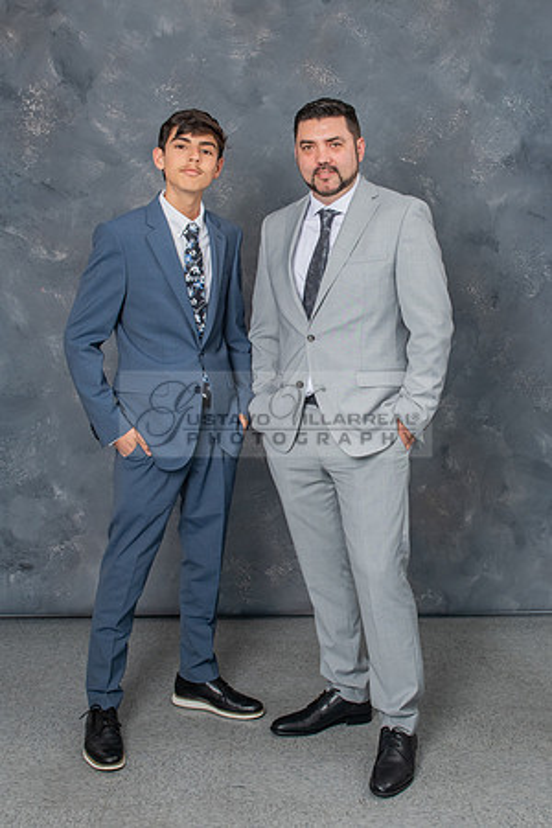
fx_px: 1170
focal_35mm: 51
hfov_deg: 26.5
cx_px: 331
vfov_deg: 38.9
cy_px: 349
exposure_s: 1/160
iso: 200
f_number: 5.6
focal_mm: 27
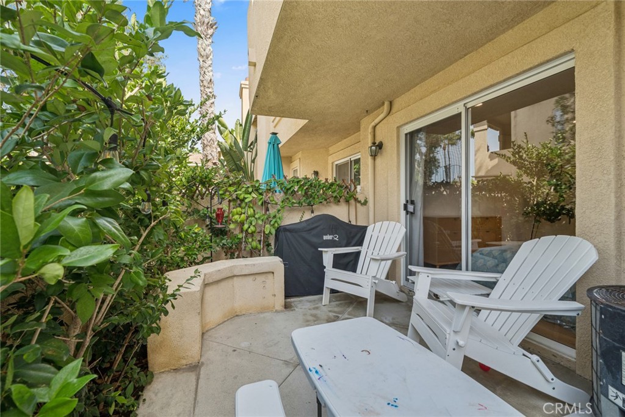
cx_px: 312
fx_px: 260
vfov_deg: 77.3
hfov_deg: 100.4
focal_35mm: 15
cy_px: 208
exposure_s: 1/160
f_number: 8
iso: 400
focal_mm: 15
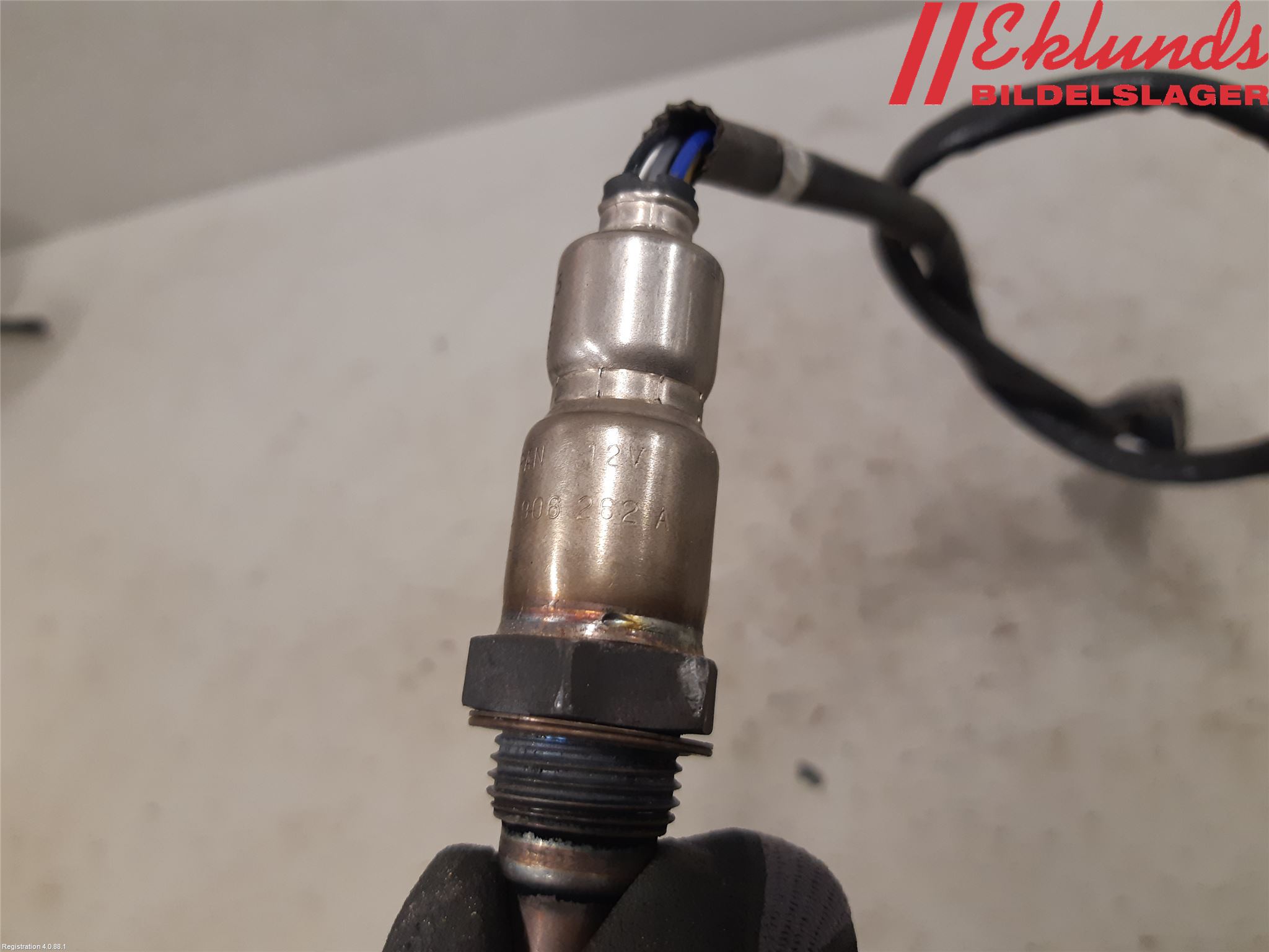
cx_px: 634
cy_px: 476
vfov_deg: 53.1
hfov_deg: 67.3
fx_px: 953
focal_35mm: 26
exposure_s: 1/50
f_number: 1.7
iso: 160
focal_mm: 3.93
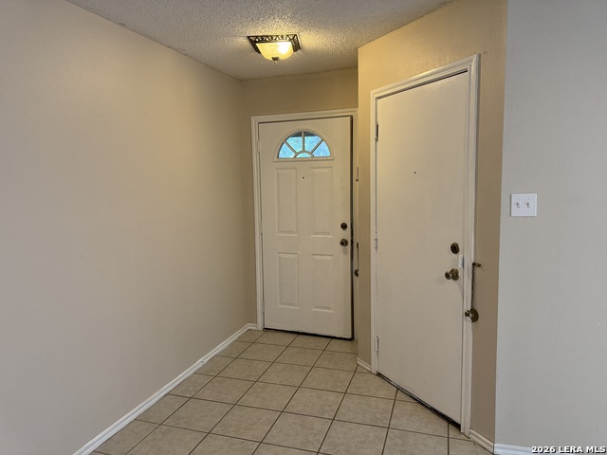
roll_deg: +0.8
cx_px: 304
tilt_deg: -7.3
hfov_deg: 71.6
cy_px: 228
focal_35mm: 24
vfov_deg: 56.8
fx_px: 421
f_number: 1.78
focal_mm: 6.76
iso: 320
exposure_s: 1/60
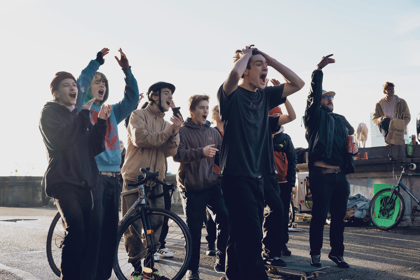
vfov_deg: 25.5
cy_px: 140
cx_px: 210
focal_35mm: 53
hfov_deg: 37.5
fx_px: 618
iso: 800
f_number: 5.6
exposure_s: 1/800
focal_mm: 35
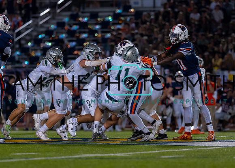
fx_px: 1951
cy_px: 91
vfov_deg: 4.9
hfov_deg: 6.9
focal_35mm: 292
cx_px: 124
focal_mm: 135
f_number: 1.8
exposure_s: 1/1000
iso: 1000
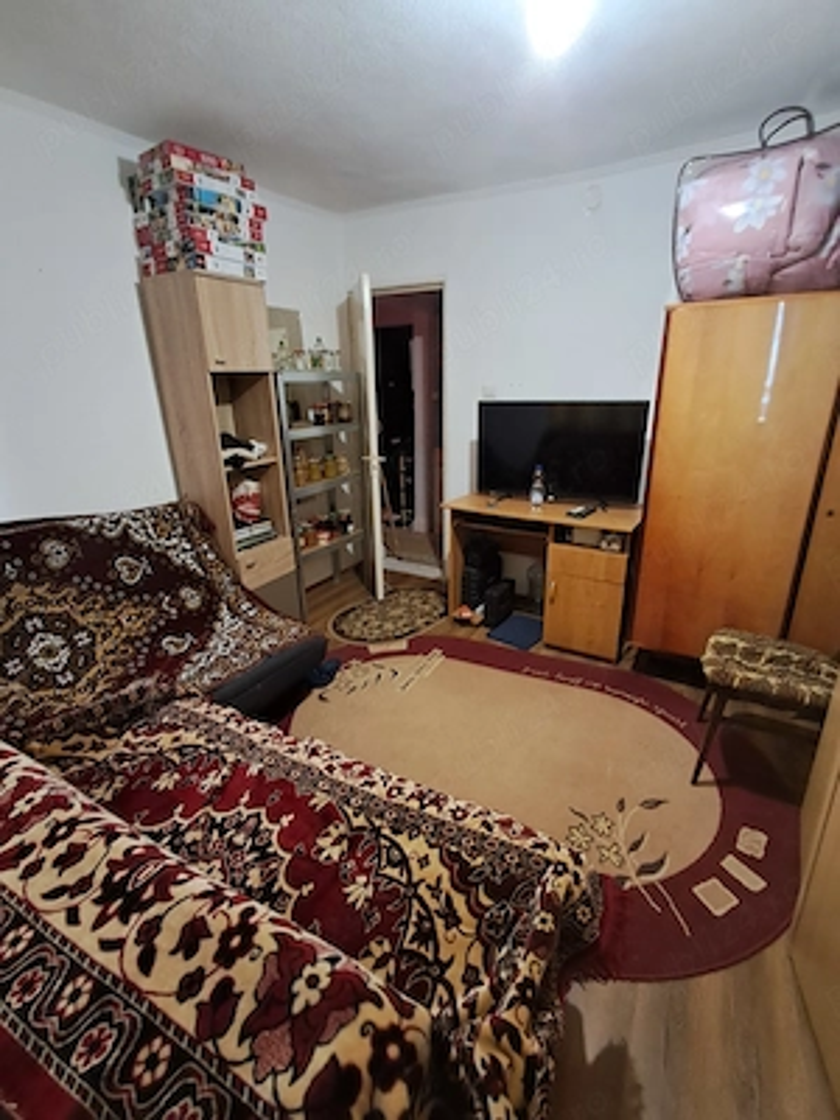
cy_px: 560
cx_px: 420
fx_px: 518
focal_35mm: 16
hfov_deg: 78.1
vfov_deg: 94.5
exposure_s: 1/25
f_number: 2.2
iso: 250
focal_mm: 1.64
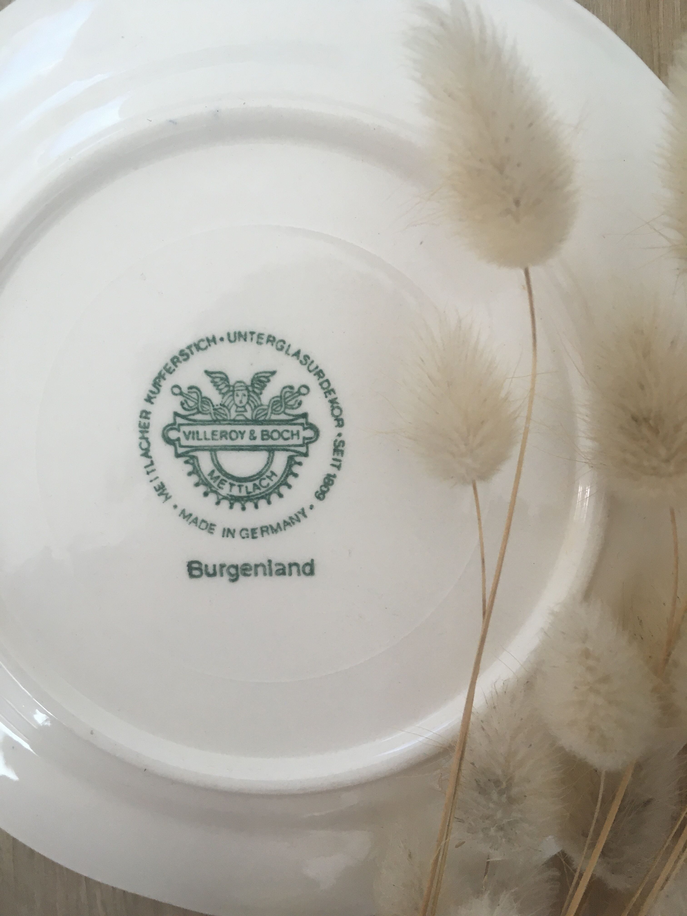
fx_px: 767
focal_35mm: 29
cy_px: 458
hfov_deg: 48.2
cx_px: 344
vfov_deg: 61.7
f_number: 2.2
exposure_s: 1/33
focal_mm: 4.15
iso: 64
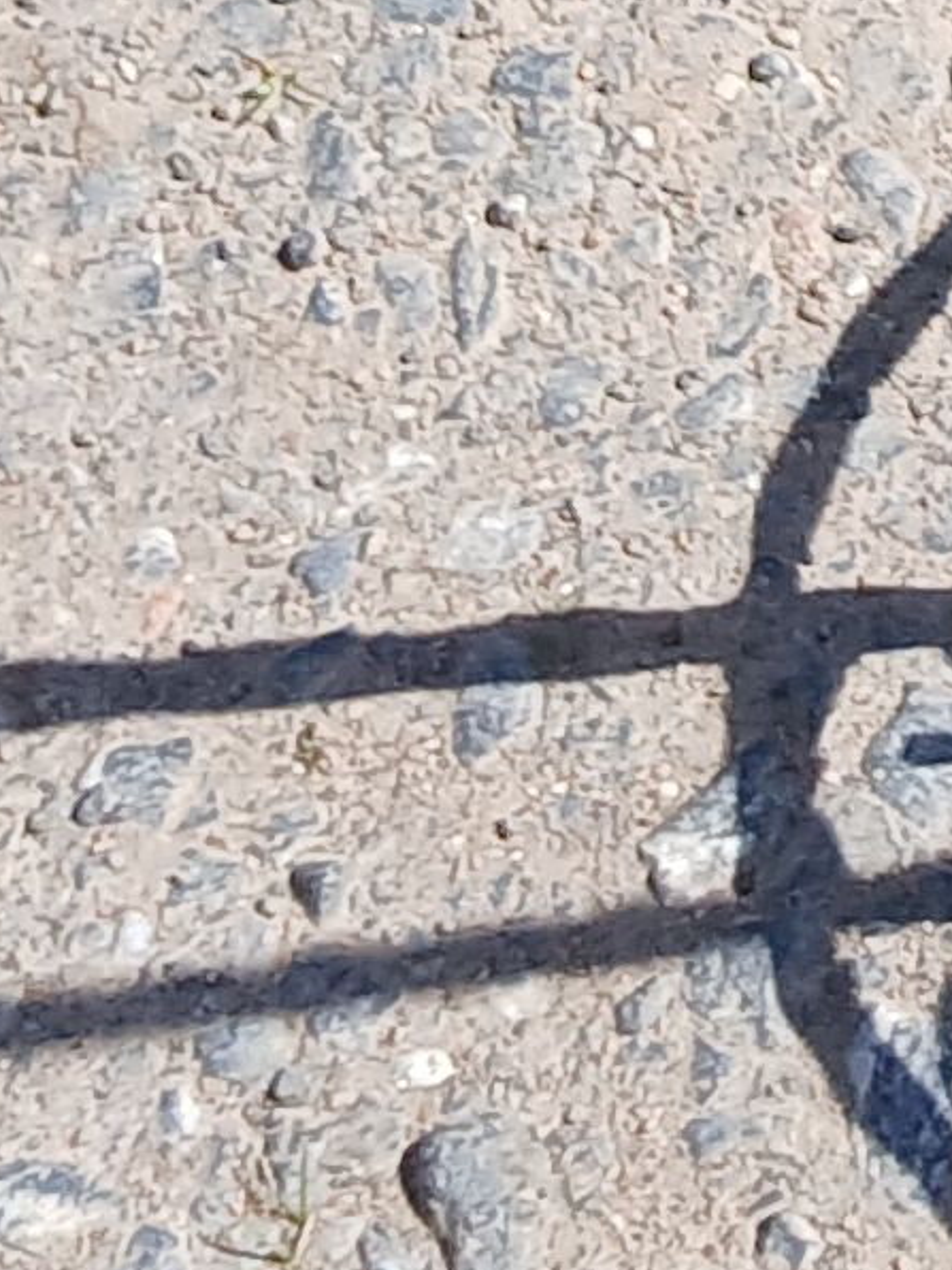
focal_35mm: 178
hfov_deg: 7.7
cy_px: -1766
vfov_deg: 9.8
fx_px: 6527
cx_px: 2358
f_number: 1.8
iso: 20
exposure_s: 1/404
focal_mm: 3.98
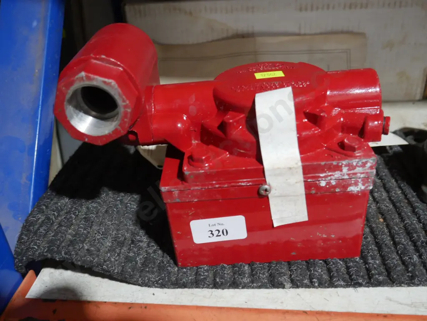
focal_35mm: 34
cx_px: 214
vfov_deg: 41.8
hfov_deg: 54.0
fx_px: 419
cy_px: 160
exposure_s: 1/60
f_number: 4
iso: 800
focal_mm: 17
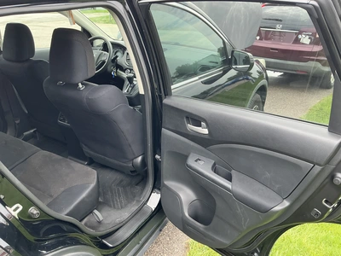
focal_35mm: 28
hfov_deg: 63.4
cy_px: 128
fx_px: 276
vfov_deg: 49.7
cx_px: 170
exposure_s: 1/122
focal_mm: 3
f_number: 1.8
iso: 32
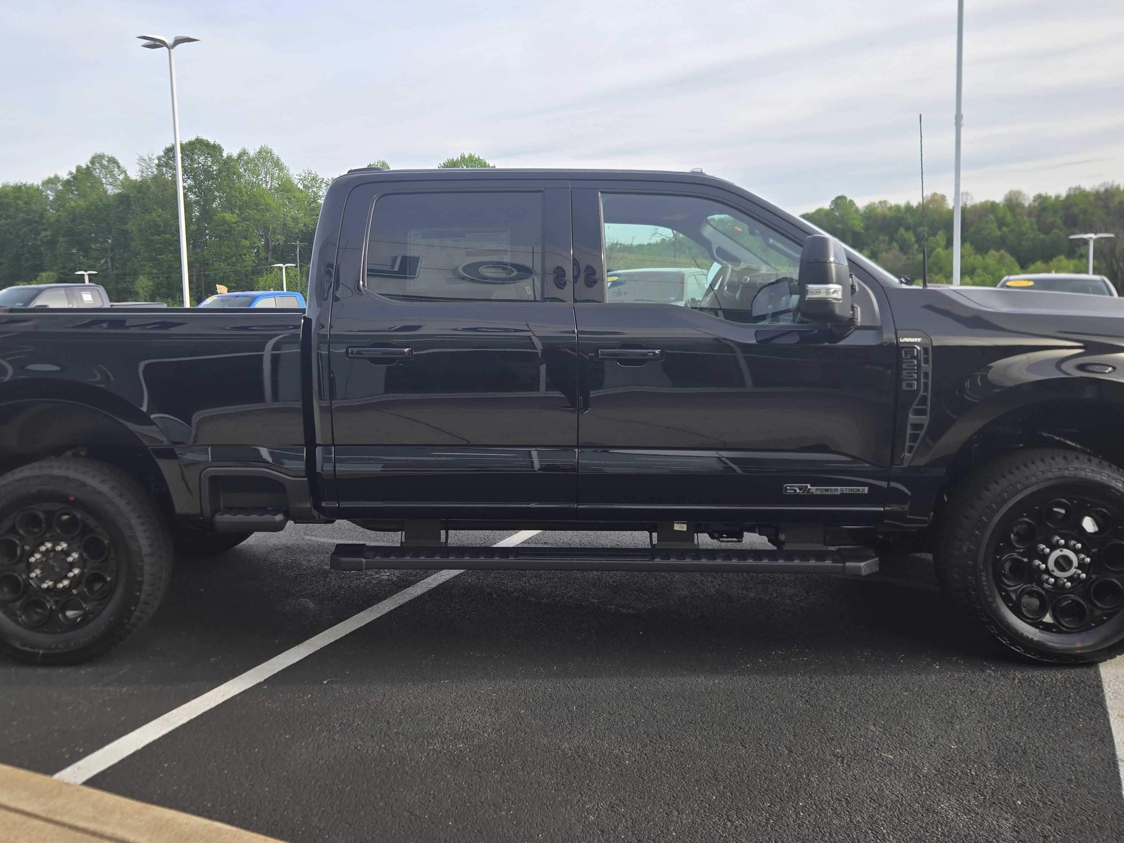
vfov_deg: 45.3
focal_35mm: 31
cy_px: 349
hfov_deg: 58.2
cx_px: 504
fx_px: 1007
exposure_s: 1/696
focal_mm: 5.4
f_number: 1.8
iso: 25
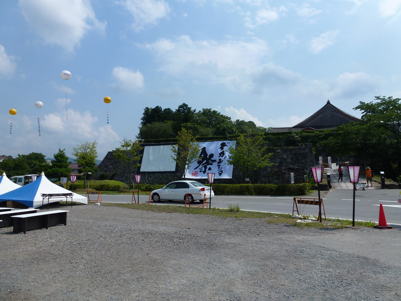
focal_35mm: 24
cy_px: 150
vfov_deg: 56.8
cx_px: 200
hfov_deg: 71.6
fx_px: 278
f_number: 4
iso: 100
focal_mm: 4.3
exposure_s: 1/1300
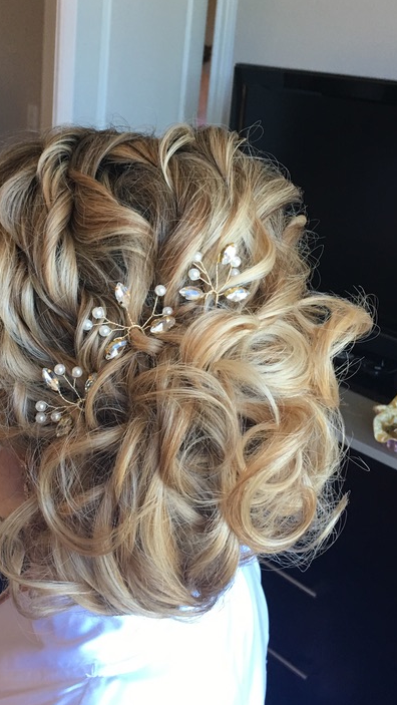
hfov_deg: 25.9
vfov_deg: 44.5
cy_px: 315
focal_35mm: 46
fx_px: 860
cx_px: 137
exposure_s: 1/30
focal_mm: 4.15
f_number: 2.2
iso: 40
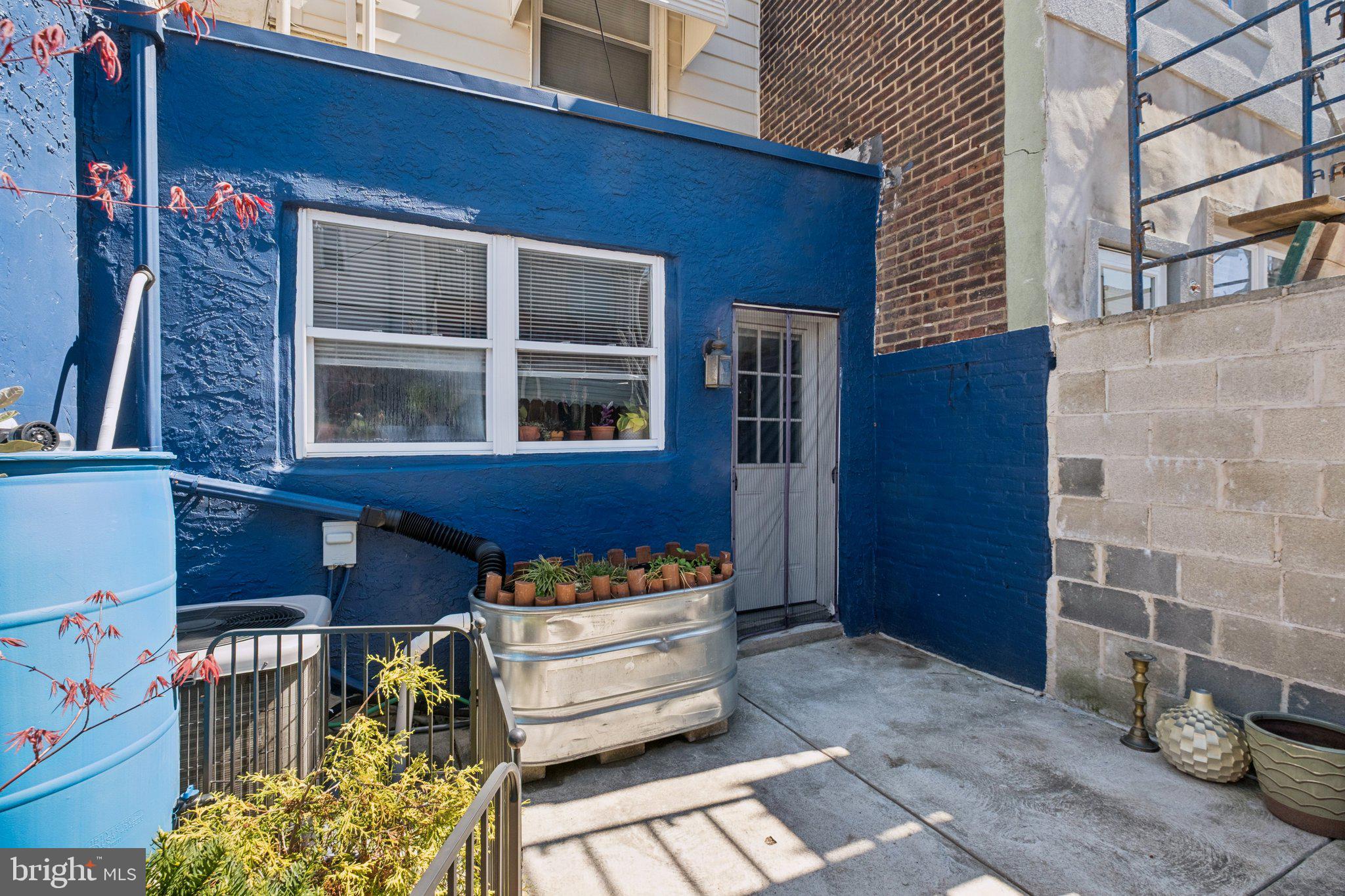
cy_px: 448
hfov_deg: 100.4
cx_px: 672
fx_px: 560
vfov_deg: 77.3
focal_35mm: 15
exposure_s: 1/140
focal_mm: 10
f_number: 8
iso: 250
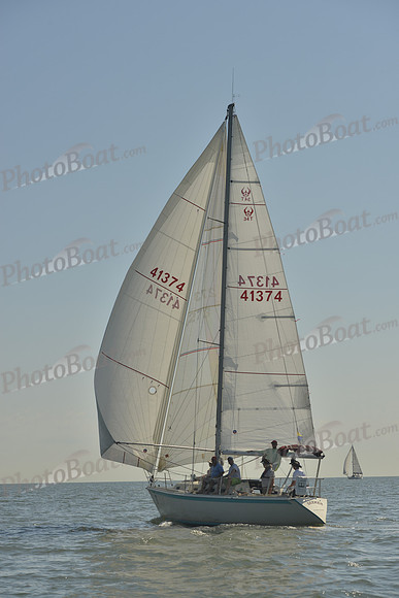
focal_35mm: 75
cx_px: 200
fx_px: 1246
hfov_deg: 18.2
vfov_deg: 27.0
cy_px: 299
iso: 200
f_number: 8
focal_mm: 75
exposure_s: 1/800
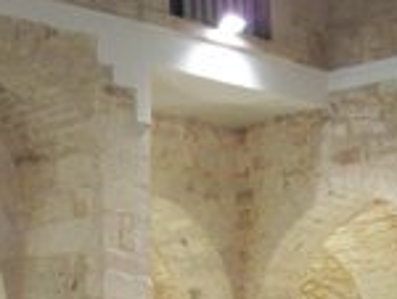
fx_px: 1413
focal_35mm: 123
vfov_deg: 11.5
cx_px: 58
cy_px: 472
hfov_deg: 15.8
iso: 160
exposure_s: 1/12.8
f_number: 2.8
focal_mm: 6.2
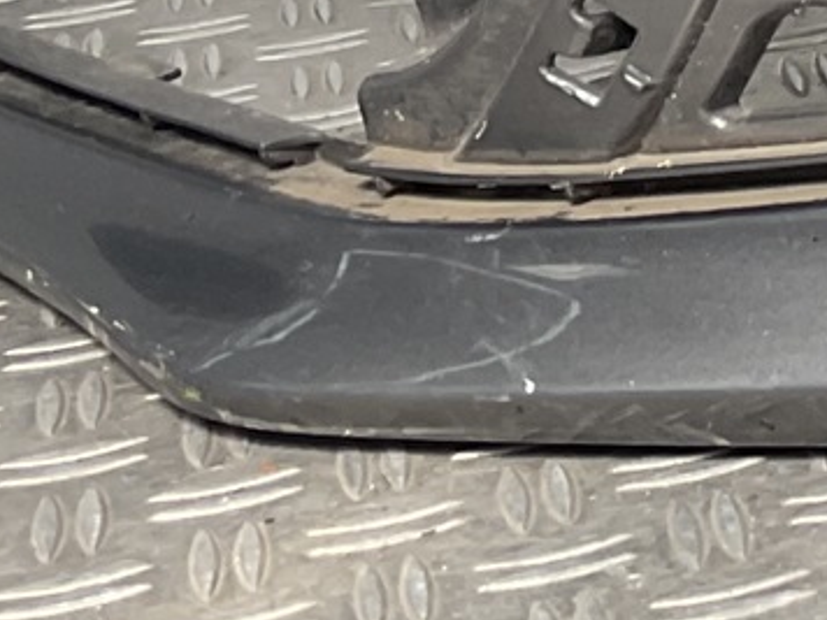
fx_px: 3918
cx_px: 1431
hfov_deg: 11.3
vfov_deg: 8.6
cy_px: -576
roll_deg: +4.2
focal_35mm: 164
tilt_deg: -13.3
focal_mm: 3
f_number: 1.8
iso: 16
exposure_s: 1/327
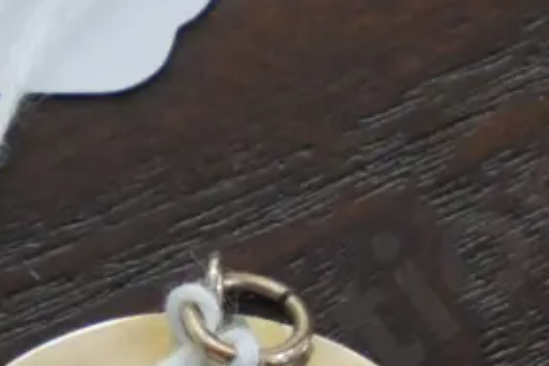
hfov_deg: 6.6
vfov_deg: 4.4
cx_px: 254
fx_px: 4788
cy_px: 428
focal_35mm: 314
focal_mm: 42
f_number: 5.6
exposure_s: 1/50
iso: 3200
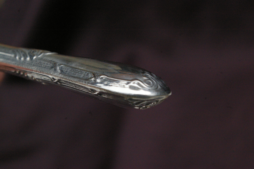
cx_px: 127
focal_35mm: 39
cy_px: 84
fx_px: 275
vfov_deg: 34.1
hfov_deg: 49.6
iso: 1600
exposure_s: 1/250
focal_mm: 26
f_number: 8
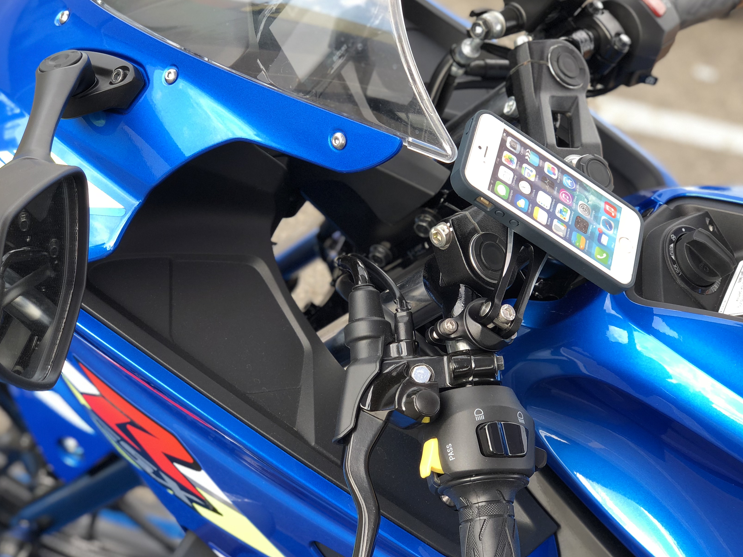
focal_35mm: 65
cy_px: 269
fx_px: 1395
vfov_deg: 22.6
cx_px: 355
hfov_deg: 29.8
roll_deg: -23.3
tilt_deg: -33.2
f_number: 2.4
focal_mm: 6
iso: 25
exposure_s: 1/120
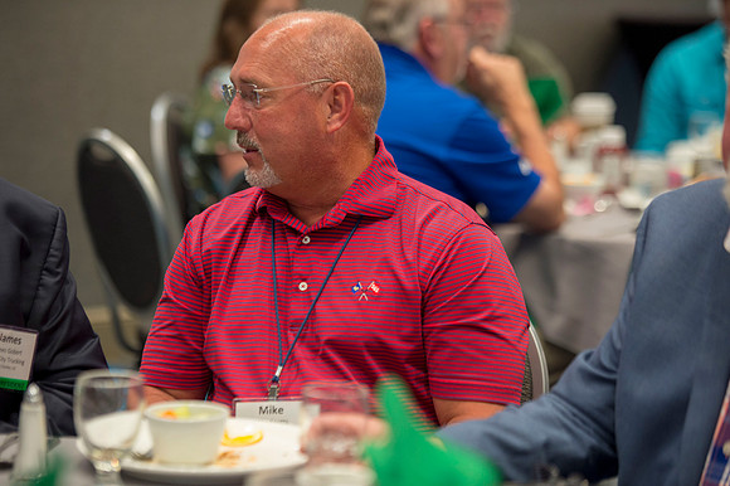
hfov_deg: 15.2
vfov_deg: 10.1
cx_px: 365
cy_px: 243
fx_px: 2736
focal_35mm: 135
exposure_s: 1/125
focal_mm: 135
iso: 1250
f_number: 2.8
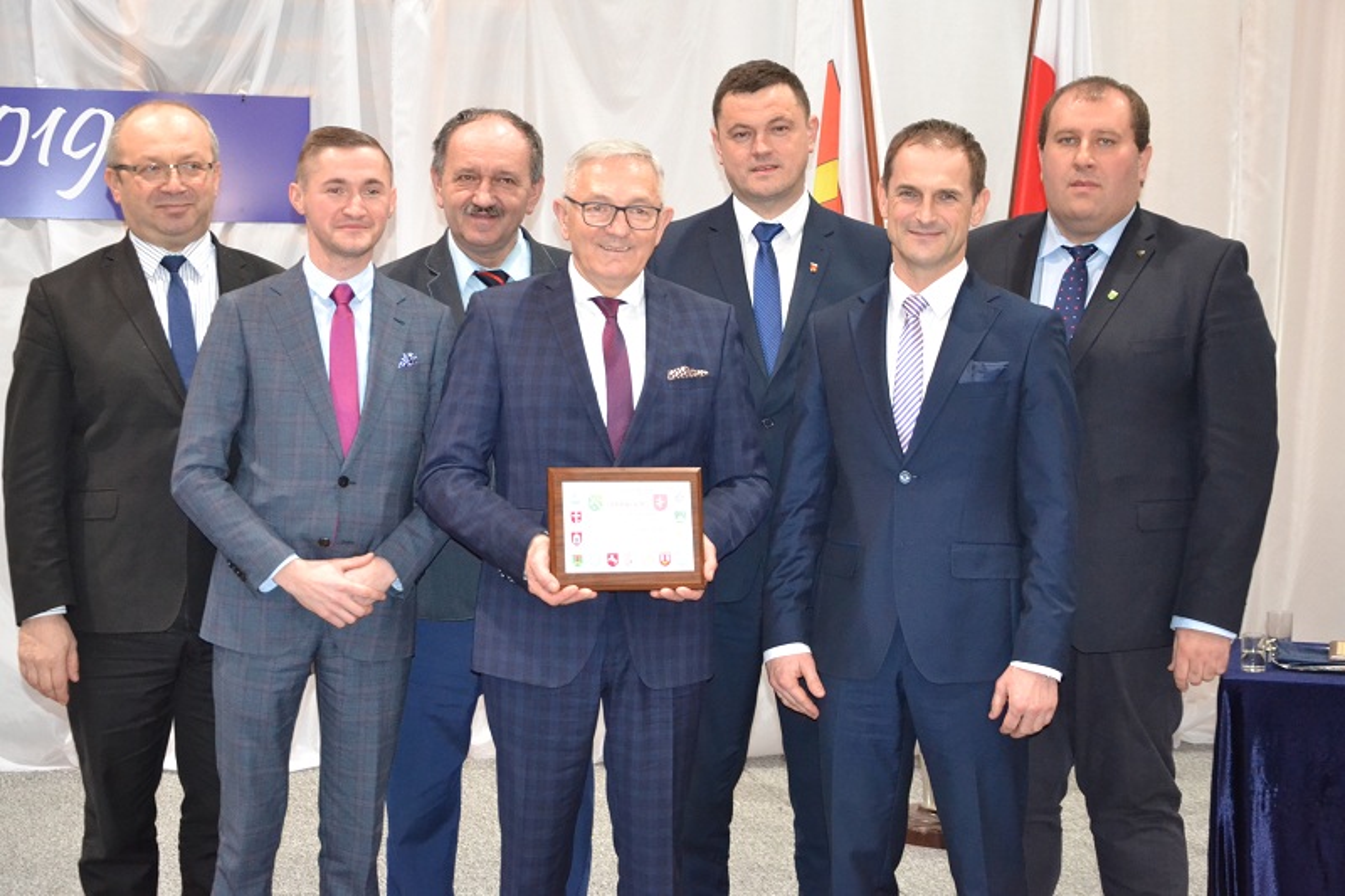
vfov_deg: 22.6
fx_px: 2241
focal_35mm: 60
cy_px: 448
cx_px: 672
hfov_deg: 33.4
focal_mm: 40
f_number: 4.5
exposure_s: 1/60
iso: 2800
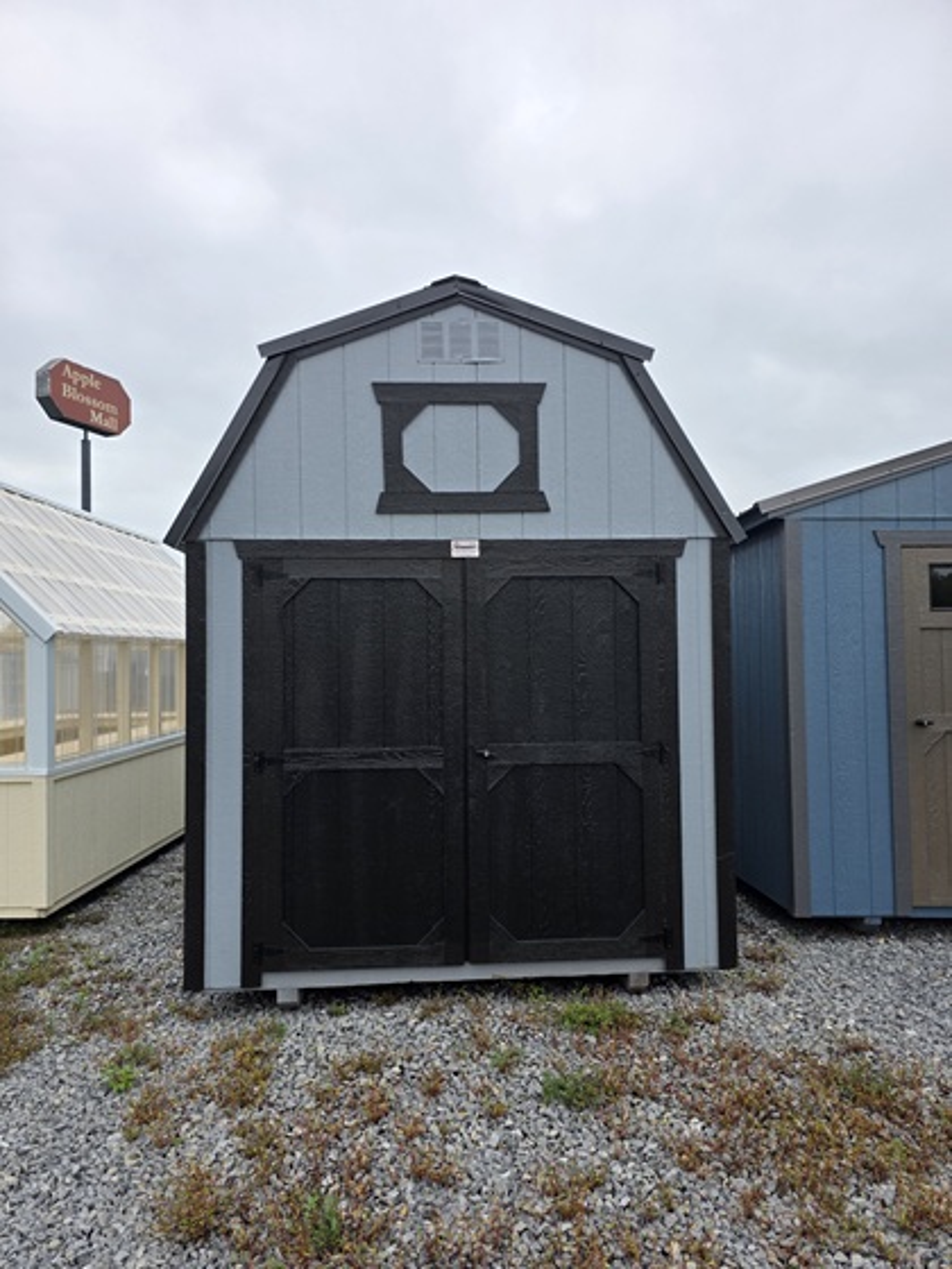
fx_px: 843
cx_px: 476
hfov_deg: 58.9
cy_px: 634
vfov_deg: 73.9
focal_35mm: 23
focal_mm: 6.3
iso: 80
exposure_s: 1/1672
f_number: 1.7
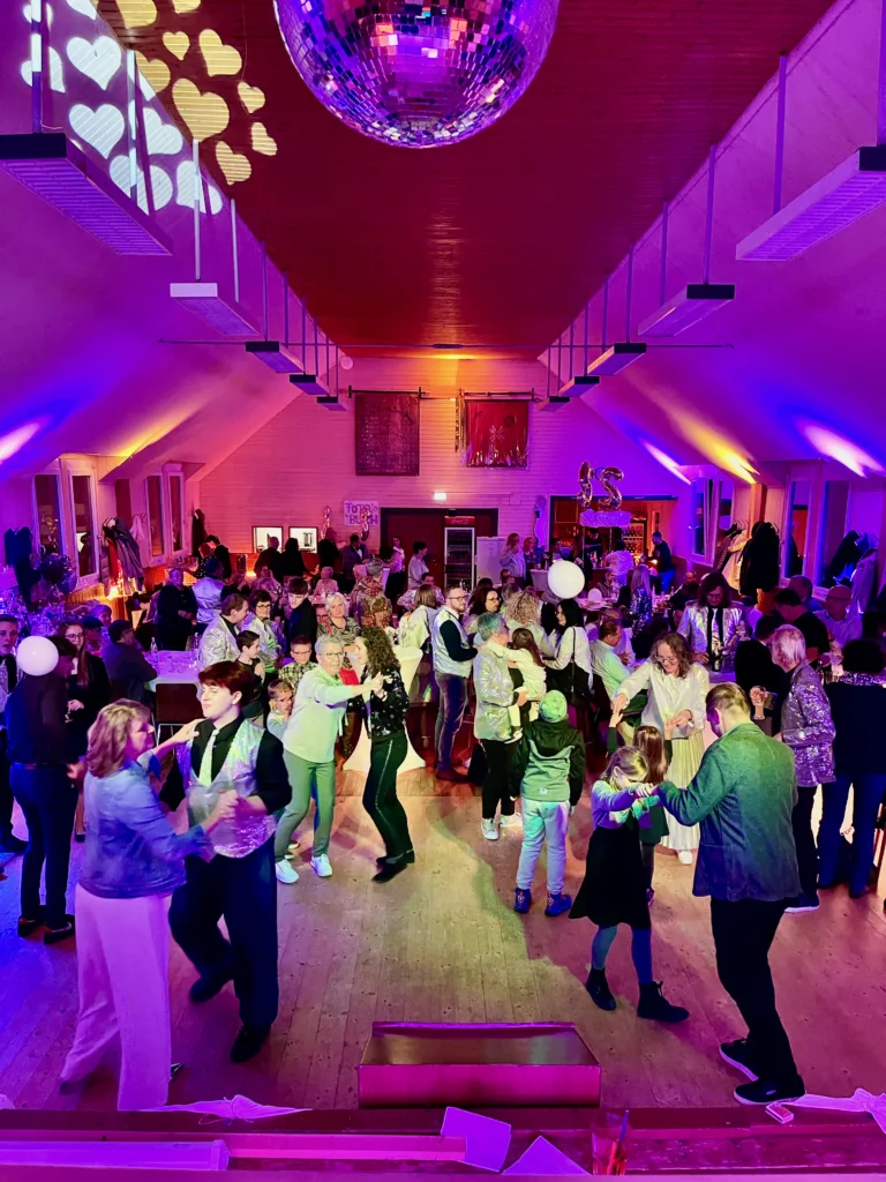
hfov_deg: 54.9
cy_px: 591
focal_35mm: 25
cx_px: 443
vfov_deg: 69.4
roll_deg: +0.0
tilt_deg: -6.4
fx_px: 853
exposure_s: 1/31
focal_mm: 5.1
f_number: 1.6
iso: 640
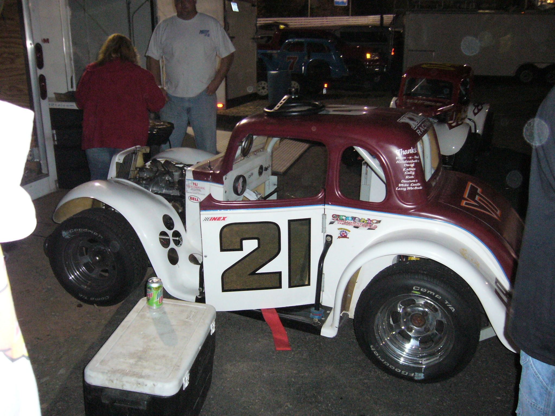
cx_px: 278
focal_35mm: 35
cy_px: 208
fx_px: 561
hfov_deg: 52.6
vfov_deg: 40.7
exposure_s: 1/30
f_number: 2.8
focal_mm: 5.8
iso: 400
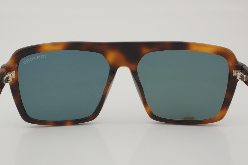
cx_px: 124
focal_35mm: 75
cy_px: 82
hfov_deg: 27.0
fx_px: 517
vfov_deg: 18.2
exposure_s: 1/3
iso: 100
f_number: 32
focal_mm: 50
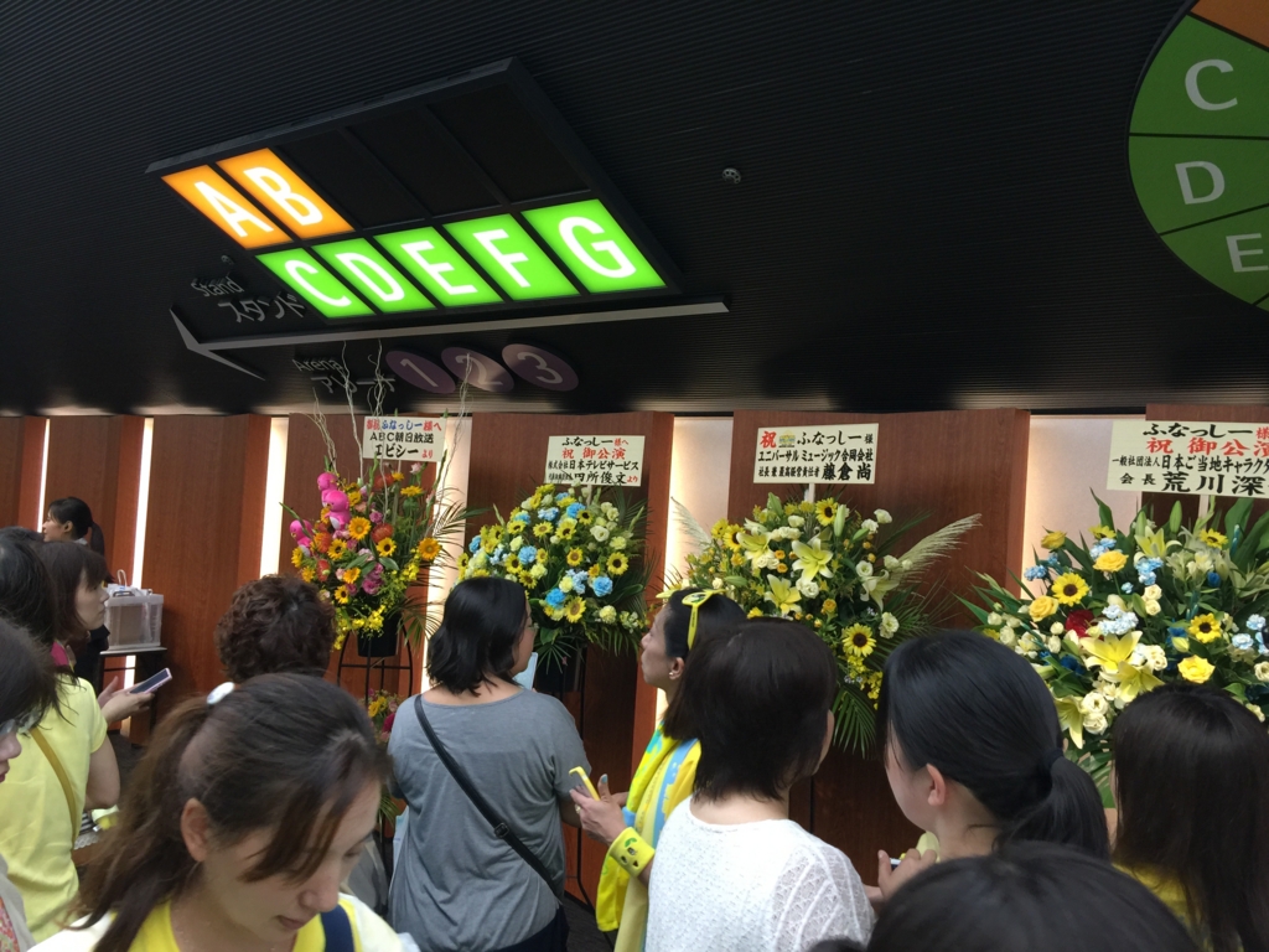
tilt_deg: +1.4
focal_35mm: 29
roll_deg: -3.8
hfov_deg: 61.7
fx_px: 1063
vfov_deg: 48.2
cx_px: 634
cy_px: 476
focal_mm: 4.15
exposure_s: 1/30
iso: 40
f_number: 2.2
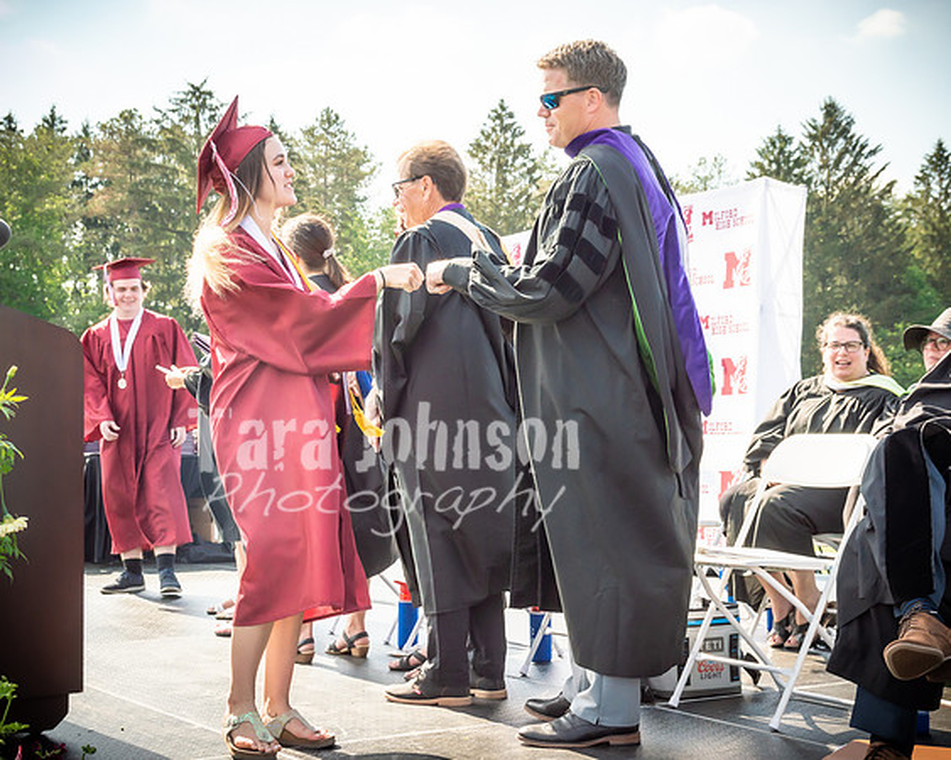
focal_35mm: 58
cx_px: 476
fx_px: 1619
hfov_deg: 32.7
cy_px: 380
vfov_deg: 26.4
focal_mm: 34
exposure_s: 1/500
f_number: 7.1
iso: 200
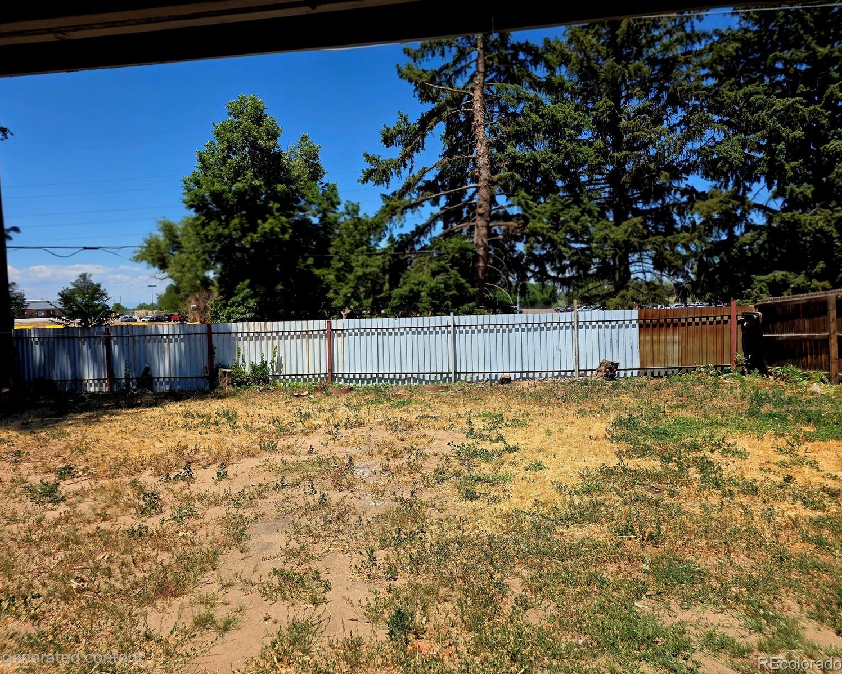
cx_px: 399
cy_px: 337
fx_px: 598
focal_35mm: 24
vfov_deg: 58.8
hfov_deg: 70.2
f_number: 1.7
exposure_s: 1/10000
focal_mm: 6.25
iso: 80
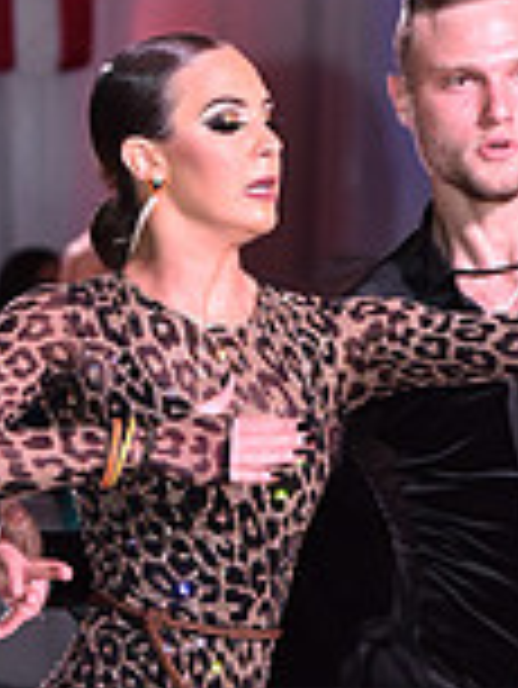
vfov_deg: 5.3
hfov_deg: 4.0
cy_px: 841
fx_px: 7392
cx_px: 264
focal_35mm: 371
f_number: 4.5
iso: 1600
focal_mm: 102
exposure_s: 1/250
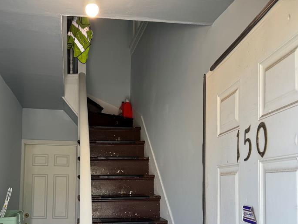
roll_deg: -1.6
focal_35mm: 36
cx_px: 108
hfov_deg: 50.7
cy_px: 167
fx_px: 310
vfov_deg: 38.7
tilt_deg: +1.9
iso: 64
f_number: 1.78
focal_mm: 6.76
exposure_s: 1/120
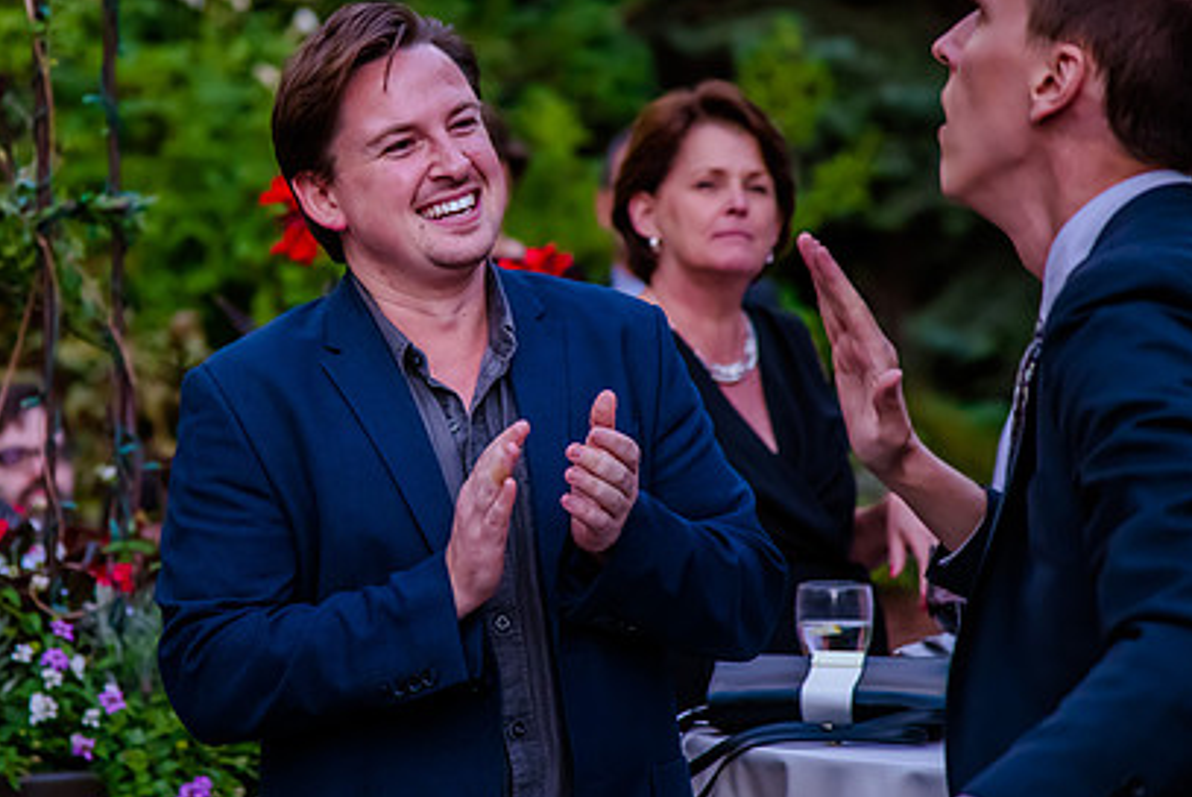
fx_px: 5666
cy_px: 297
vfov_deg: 8.0
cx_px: 463
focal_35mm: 171
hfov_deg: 12.0
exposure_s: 1/640
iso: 3200
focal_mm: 120
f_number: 4
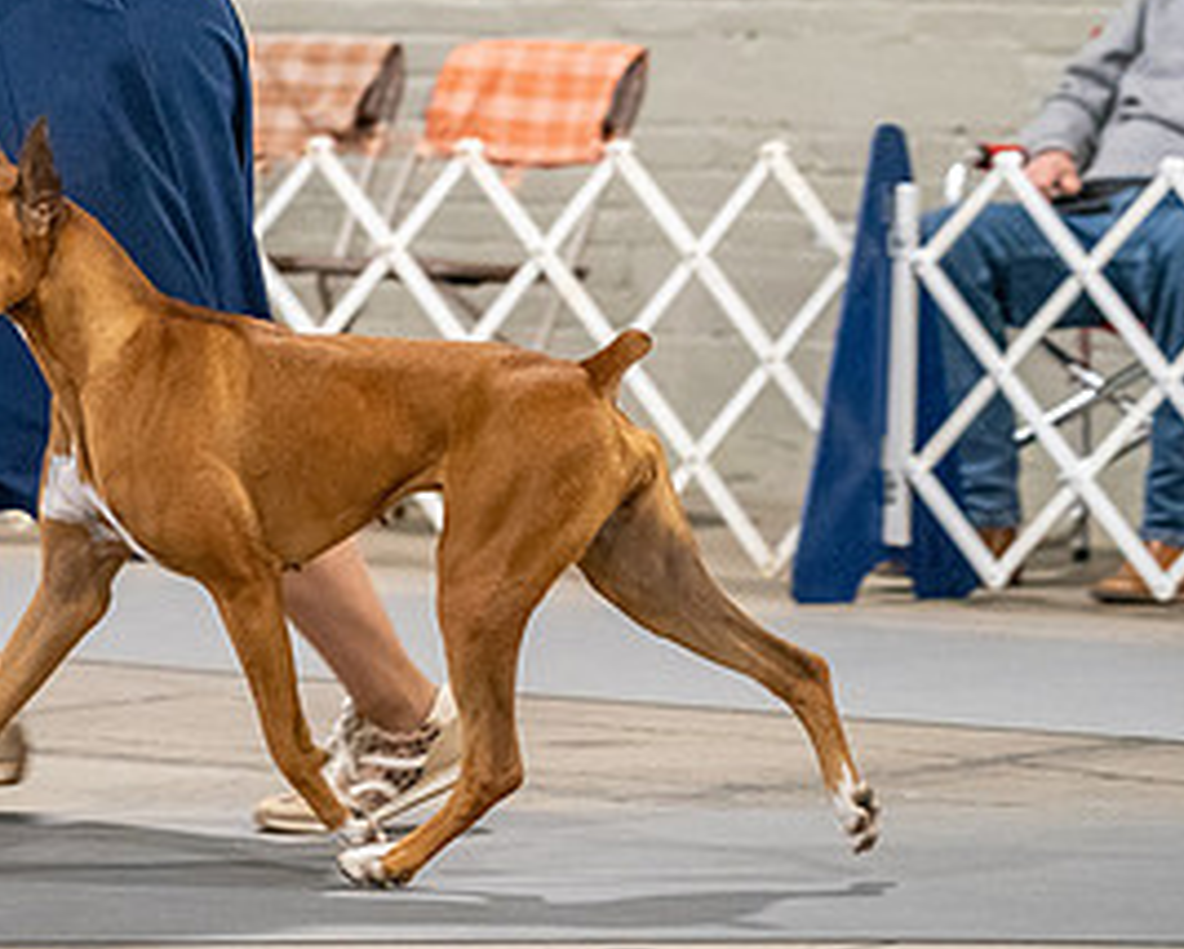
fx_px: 8732
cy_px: 13
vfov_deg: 6.2
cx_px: 24
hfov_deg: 7.7
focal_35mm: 249
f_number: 3.2
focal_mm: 105
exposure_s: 1/250
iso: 6400
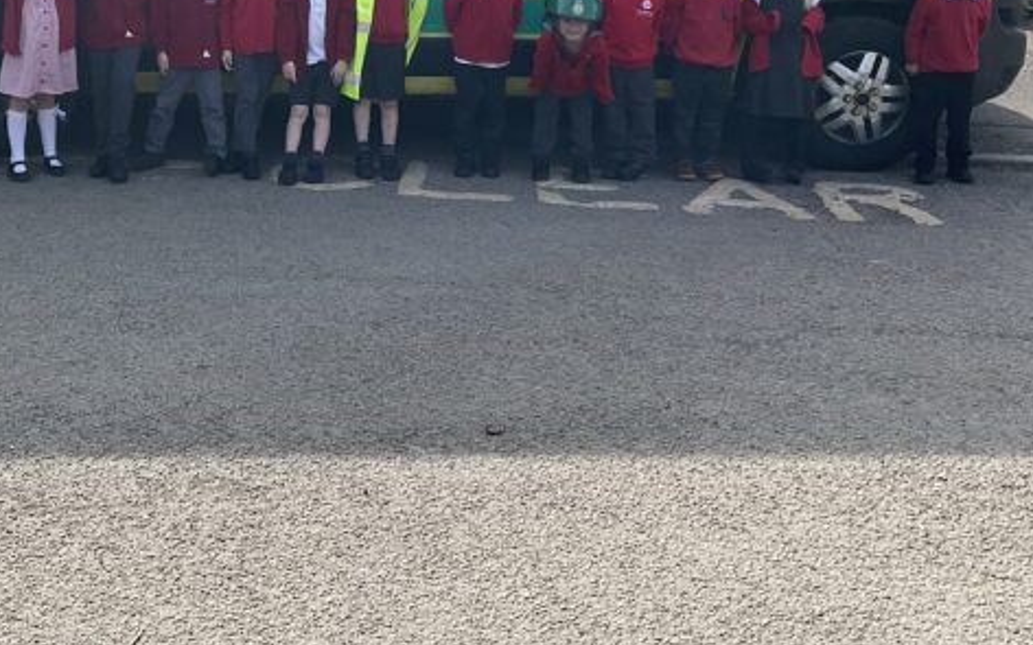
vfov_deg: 24.9
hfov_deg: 39.3
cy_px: 37
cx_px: 265
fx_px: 1408
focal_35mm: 50
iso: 16
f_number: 1.8
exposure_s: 1/1221
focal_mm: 3
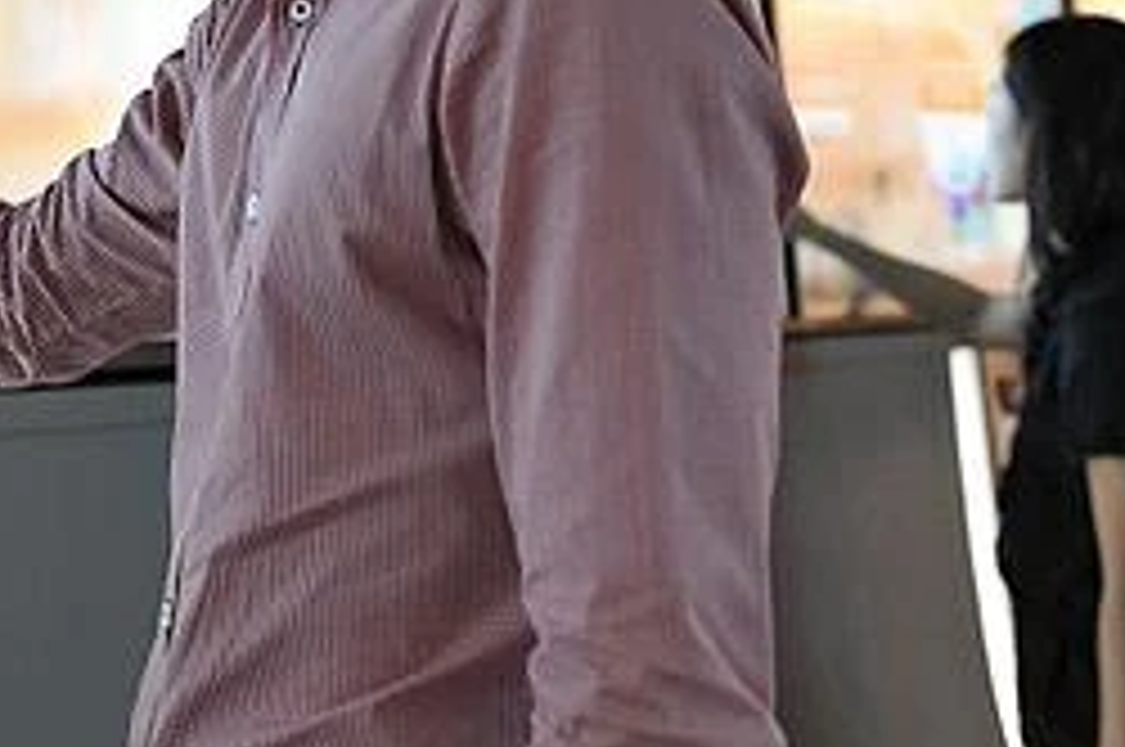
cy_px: -270
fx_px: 3339
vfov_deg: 12.3
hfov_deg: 19.0
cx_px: 254
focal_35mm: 107
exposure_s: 1/50
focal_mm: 35
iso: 2500
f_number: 3.2
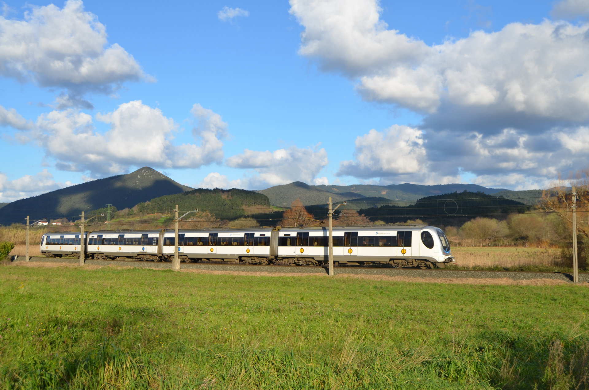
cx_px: 294
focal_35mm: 39
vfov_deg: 34.1
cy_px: 195
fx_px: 637
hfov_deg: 49.6
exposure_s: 1/250
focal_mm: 26
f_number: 8
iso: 100
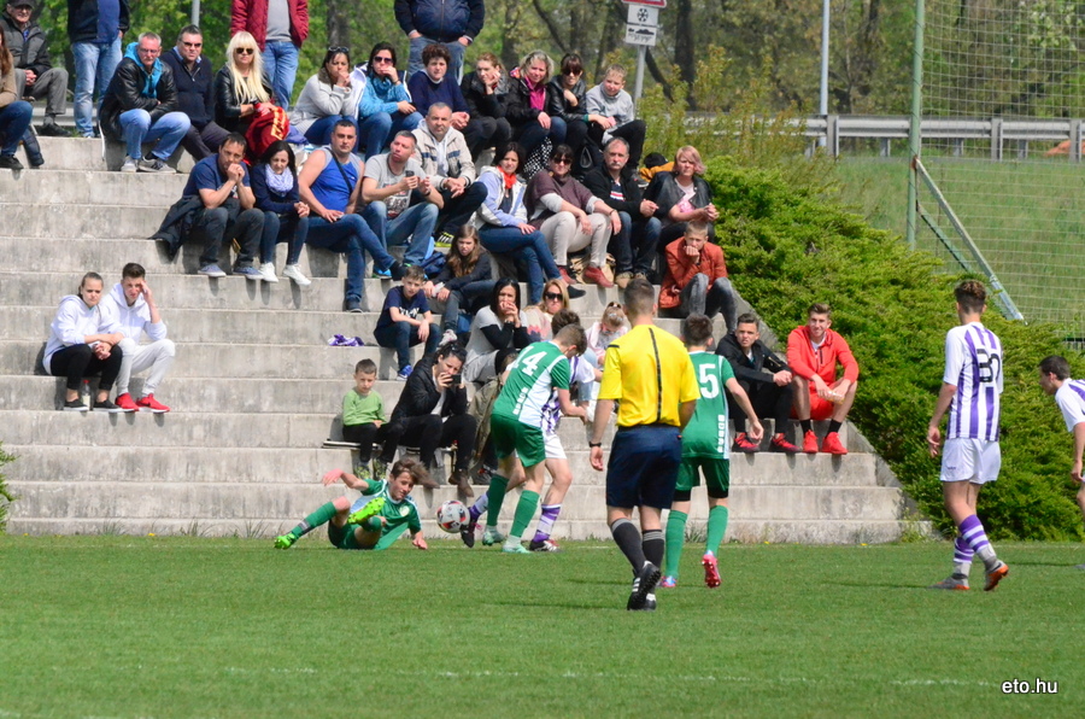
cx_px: 542
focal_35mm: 450
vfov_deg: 3.0
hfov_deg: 4.6
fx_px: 13534
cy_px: 360
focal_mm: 300
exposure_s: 1/8000
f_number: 13
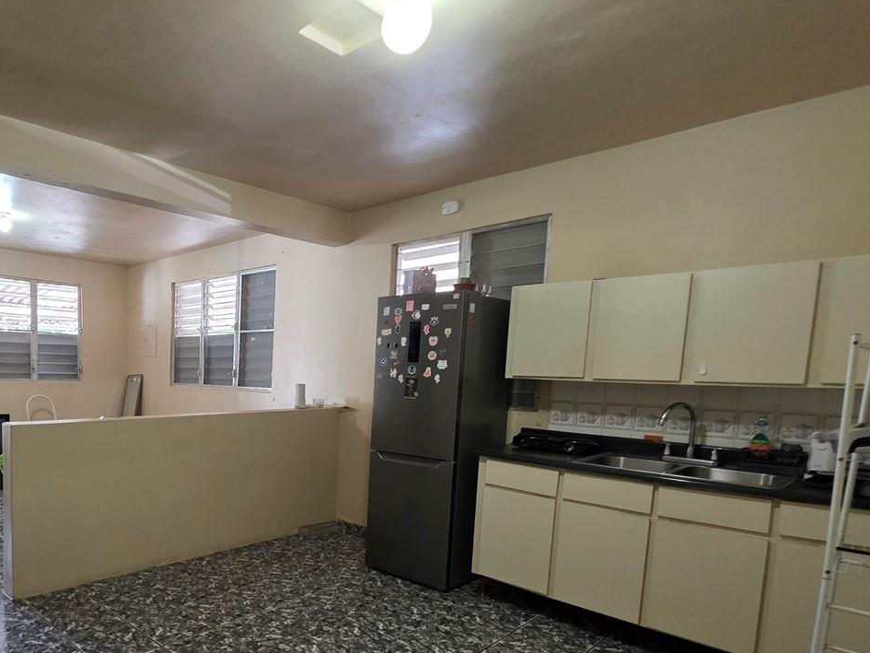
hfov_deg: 71.5
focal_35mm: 22
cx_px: 225
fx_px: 553
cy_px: 431
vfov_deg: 59.8
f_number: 1.9
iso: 400
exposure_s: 1/60
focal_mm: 2.2
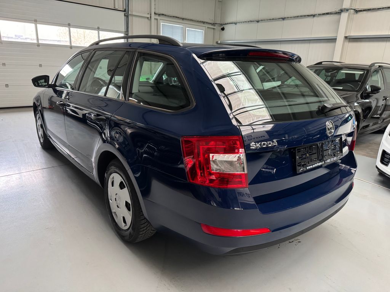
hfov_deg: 71.6
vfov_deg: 56.8
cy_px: 146
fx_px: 270
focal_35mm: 24
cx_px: 195
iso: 500
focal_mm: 6.76
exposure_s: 1/60
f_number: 1.78
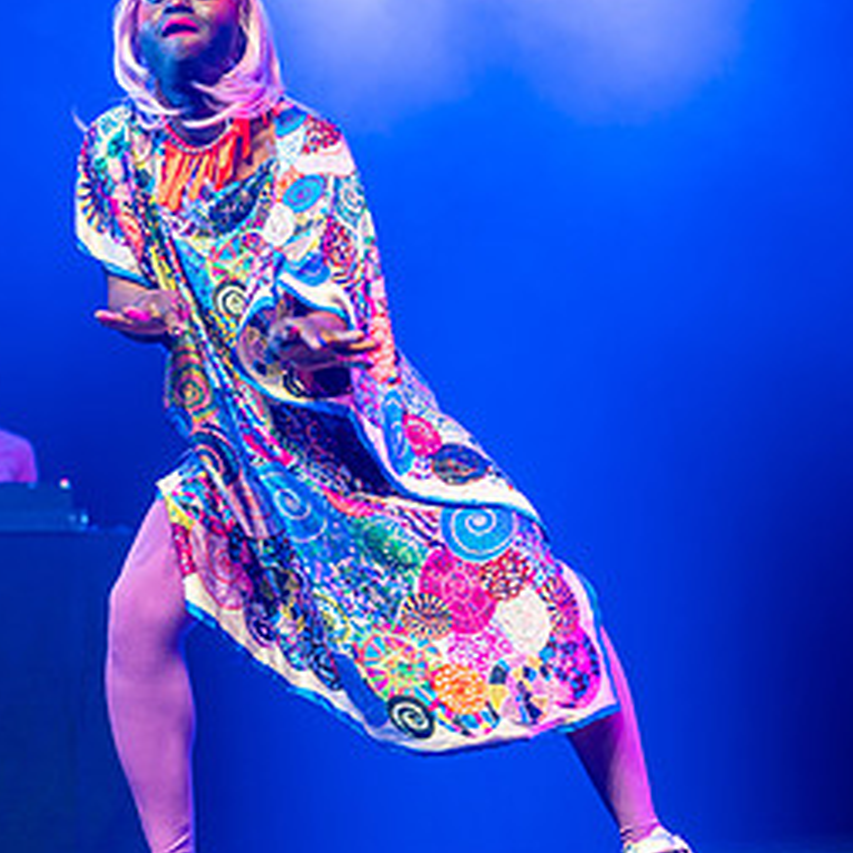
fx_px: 1478
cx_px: 371
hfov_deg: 32.2
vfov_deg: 32.2
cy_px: 384
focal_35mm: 53
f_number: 1.4
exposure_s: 1/200
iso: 500
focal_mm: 35
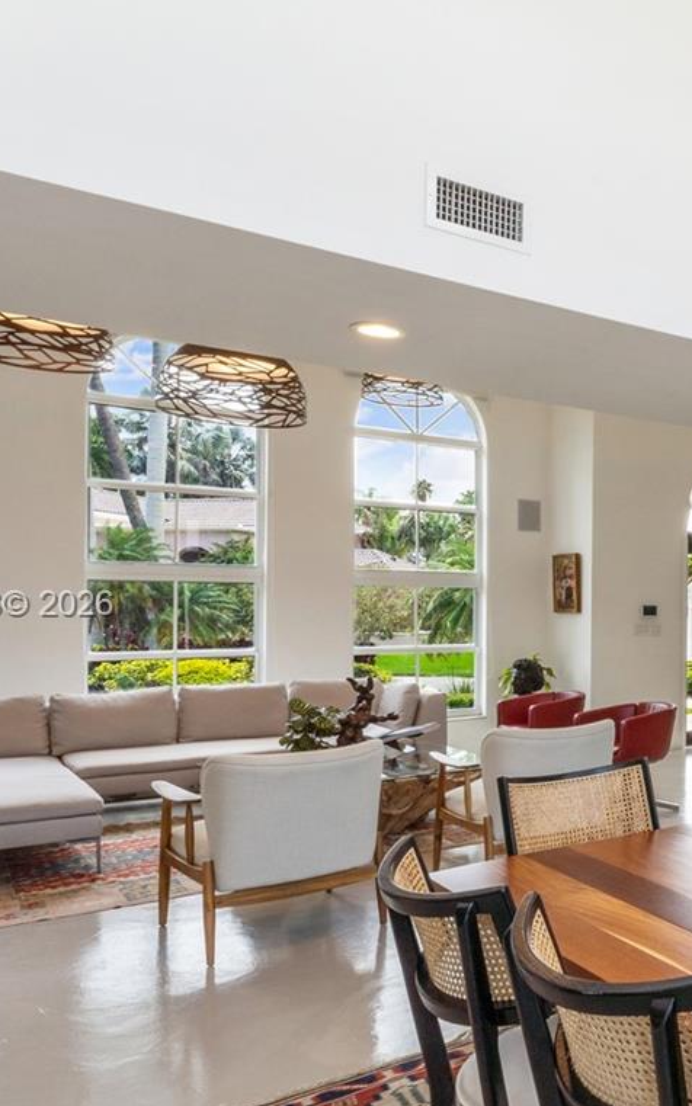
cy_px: 606
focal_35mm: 31
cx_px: 824
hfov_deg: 33.2
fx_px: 944
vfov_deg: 60.6
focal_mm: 14.6
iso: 200
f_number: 22
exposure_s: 1/6
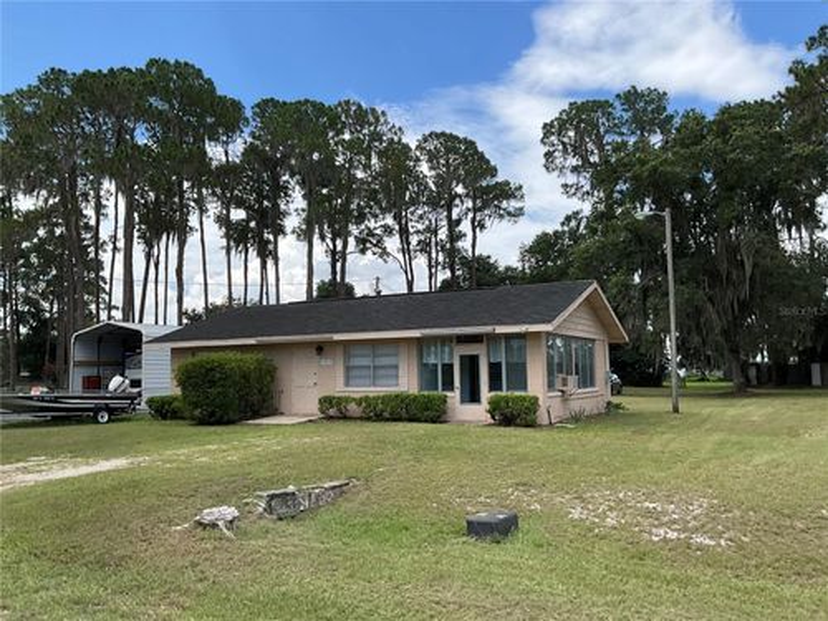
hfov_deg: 61.7
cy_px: 310
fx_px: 694
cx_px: 414
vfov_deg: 48.2
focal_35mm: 29
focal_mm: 3
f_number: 1.8
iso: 25
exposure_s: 1/1412
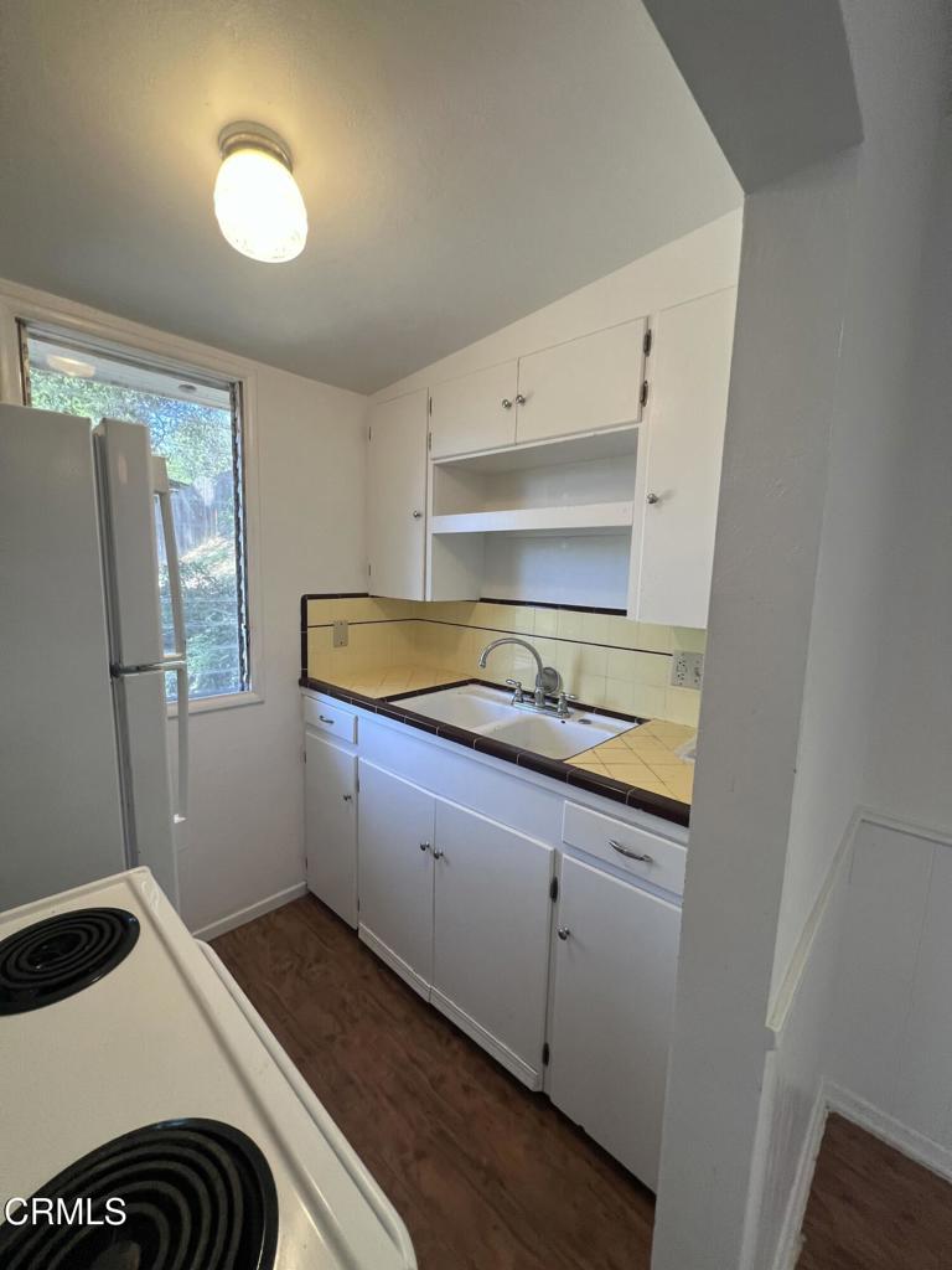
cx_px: 476
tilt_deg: -7.7
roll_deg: -1.3
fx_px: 477
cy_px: 635
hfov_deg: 89.9
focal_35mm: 13
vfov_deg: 106.2
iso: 200
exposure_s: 1/120
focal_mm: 1.57
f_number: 1.8
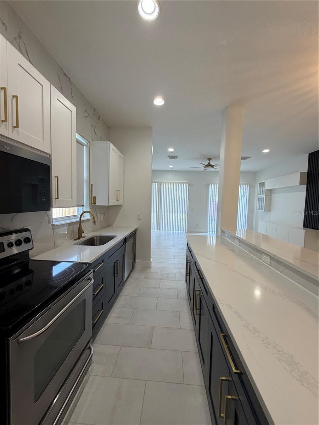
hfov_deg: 85.7
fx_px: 172
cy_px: 212
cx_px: 160
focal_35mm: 14
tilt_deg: -2.4
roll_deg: -1.3
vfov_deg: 102.1
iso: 250
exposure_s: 1/120
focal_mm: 2.22
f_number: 2.2
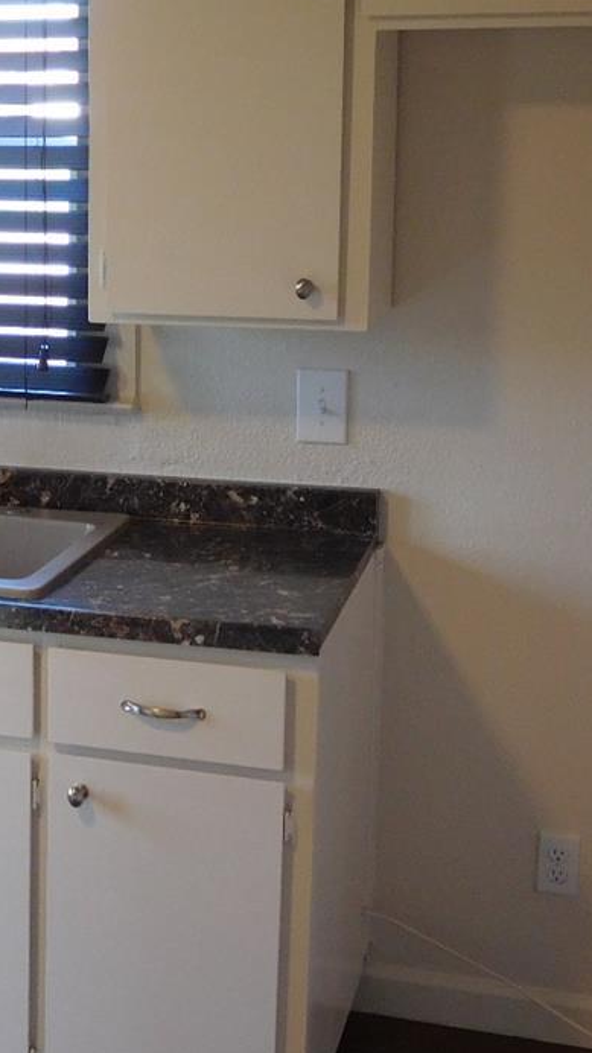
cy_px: 393
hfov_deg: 19.9
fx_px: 1647
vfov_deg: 35.3
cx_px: 41
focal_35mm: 59
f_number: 3.4
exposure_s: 1/30
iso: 220
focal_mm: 4.5
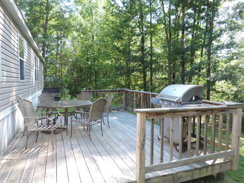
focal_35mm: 24
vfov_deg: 56.8
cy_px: 92
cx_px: 122
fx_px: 169
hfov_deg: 71.6
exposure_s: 1/100
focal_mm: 4.3
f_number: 3
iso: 80
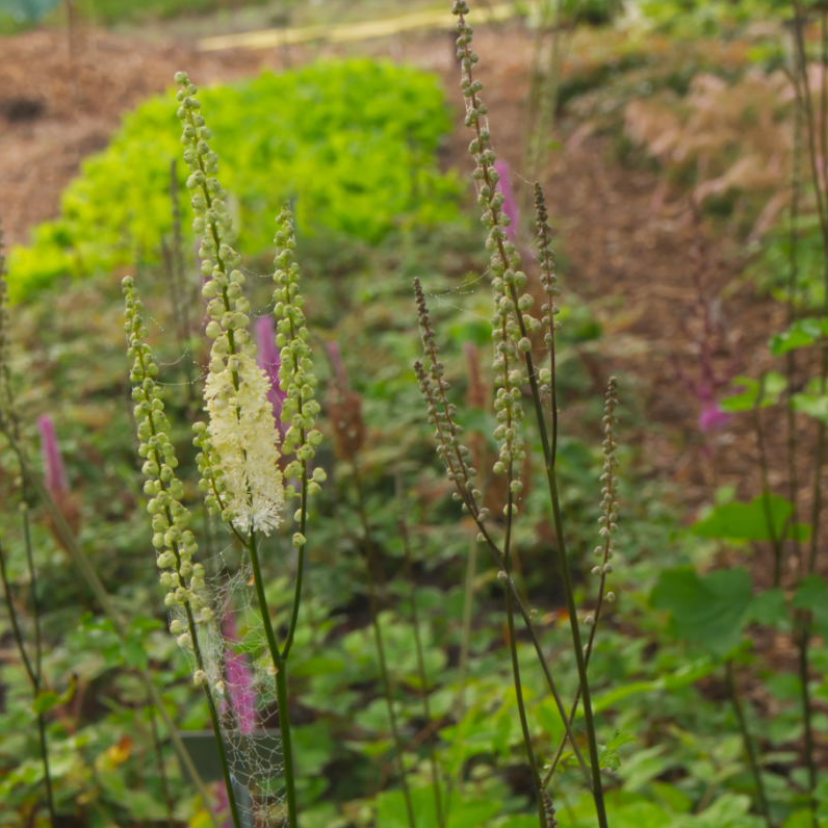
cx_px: 415
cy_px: 561
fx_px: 2859
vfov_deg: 16.4
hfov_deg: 16.5
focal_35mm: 106
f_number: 13
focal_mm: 55
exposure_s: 1/100
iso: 1600
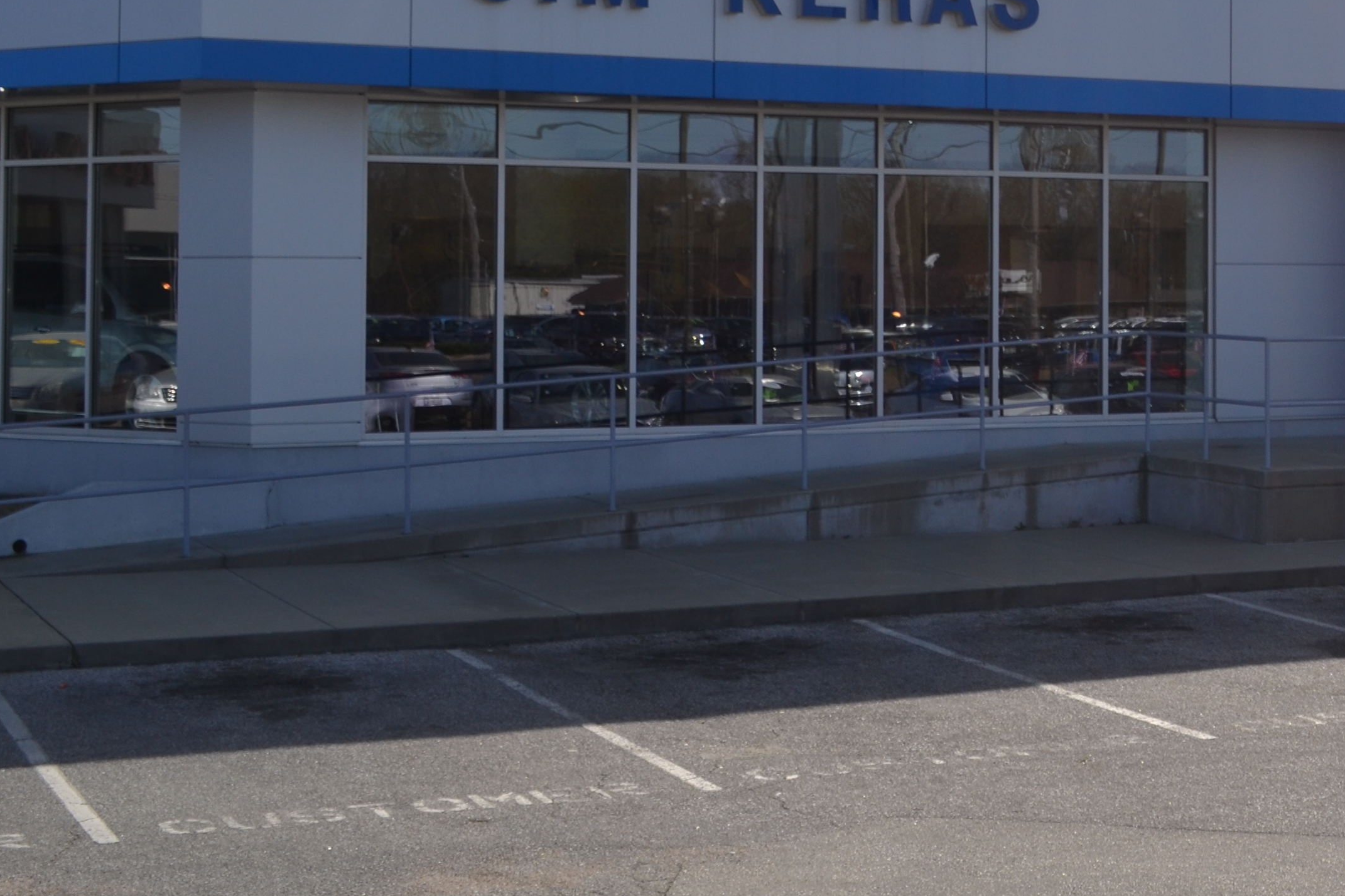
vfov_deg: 19.0
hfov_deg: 26.6
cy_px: 198
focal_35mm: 71
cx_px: 1403
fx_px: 2652
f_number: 10
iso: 100
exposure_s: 1/200
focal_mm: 22
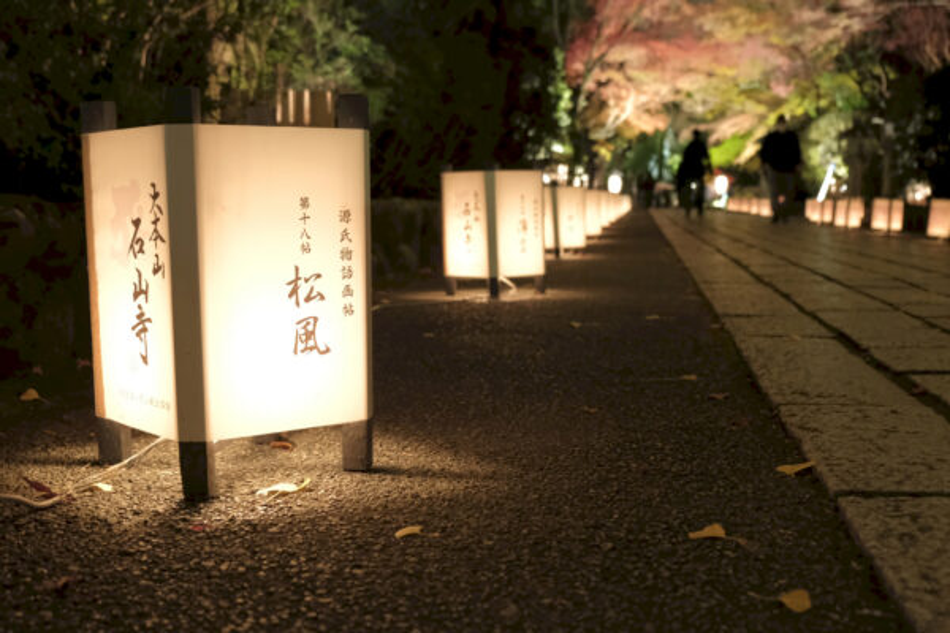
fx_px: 1003
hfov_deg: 50.7
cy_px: 316
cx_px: 475
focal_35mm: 38
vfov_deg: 35.1
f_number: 3.6
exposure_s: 1/4
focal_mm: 25.4
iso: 1600
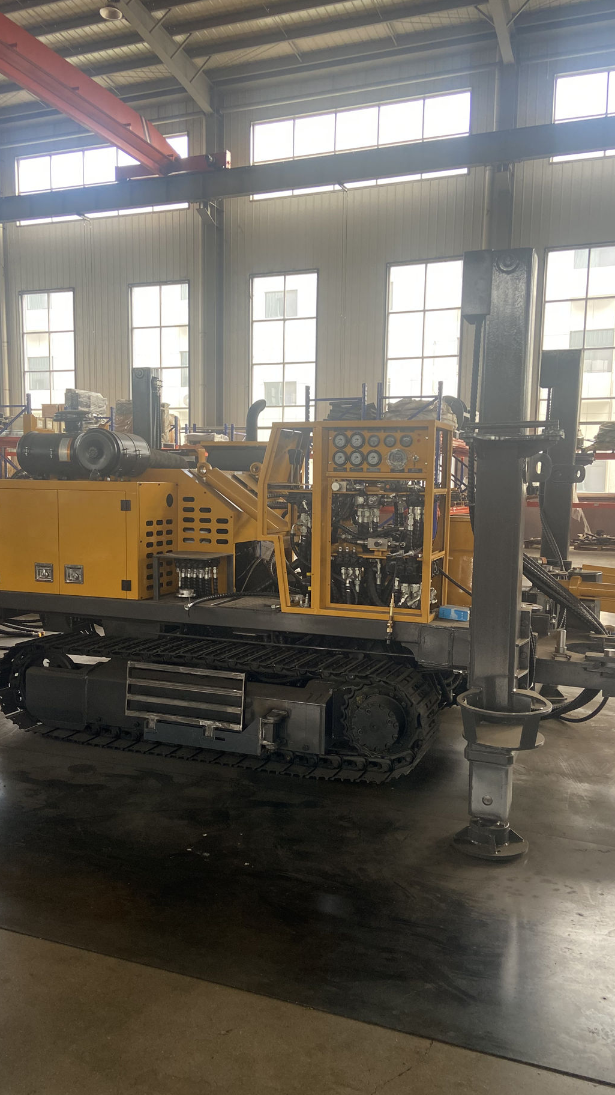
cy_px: 559
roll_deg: -0.5
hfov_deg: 40.1
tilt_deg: -4.5
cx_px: 283
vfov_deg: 66.1
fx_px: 841
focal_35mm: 29
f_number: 1.8
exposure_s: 1/121
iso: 125
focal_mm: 4.25
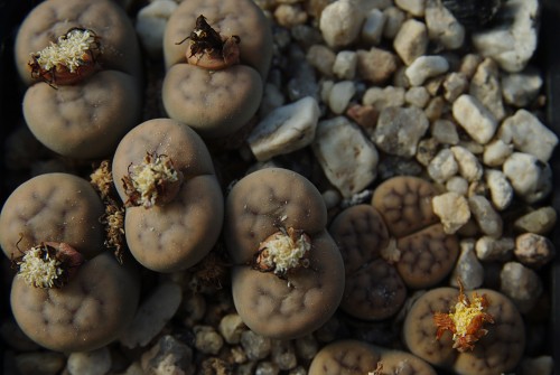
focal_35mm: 105
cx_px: 280
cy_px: 188
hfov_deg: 19.4
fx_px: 1636
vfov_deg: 13.1
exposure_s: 1/350
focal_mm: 70
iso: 200
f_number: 8
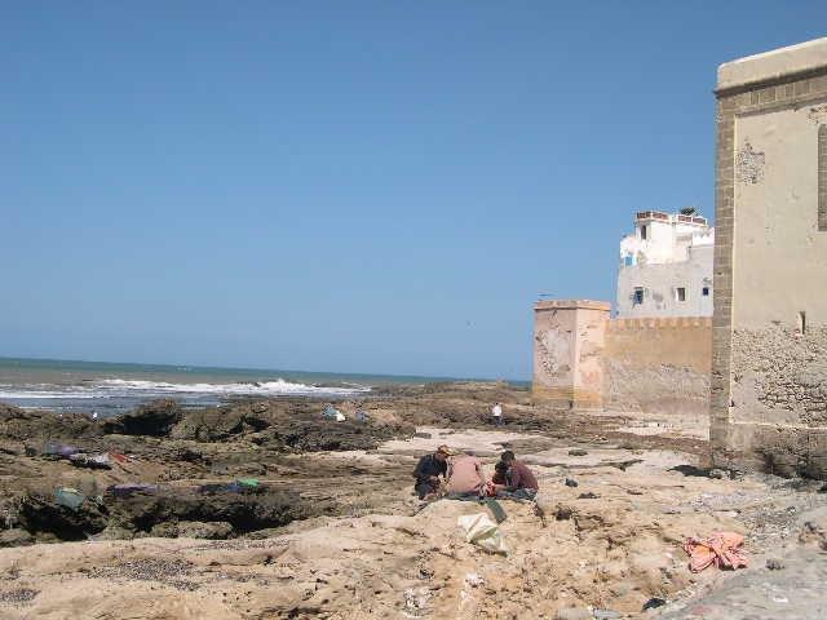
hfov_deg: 44.8
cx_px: 414
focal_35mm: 42
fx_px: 1003
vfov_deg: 34.3
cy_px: 310
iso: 100
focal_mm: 9
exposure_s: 1/262
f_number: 8
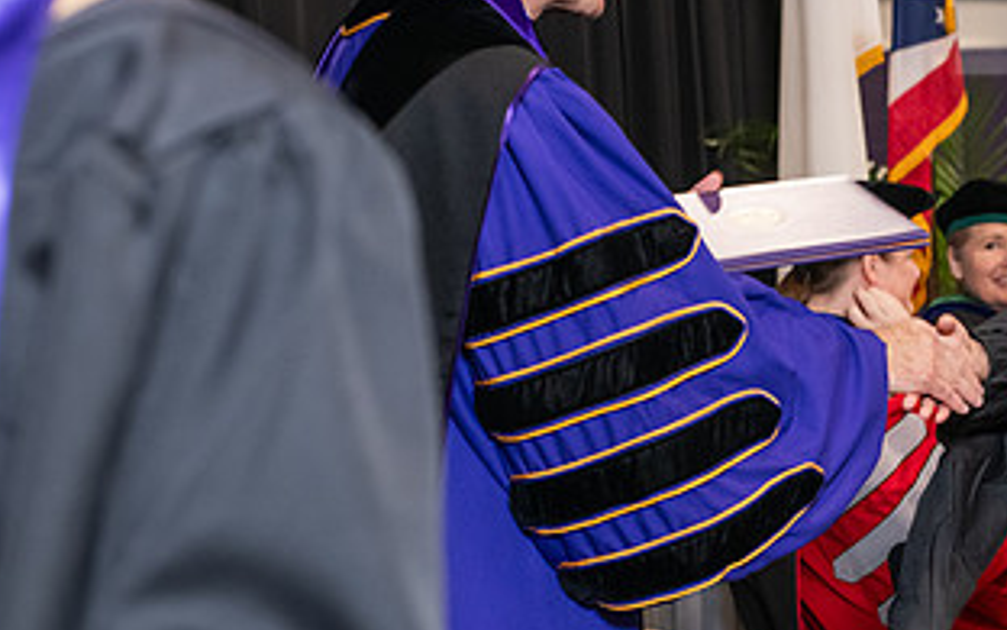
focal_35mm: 125
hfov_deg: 16.5
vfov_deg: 10.5
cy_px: 195
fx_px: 3431
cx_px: 859
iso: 2000
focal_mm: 66
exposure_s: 1/125
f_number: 5
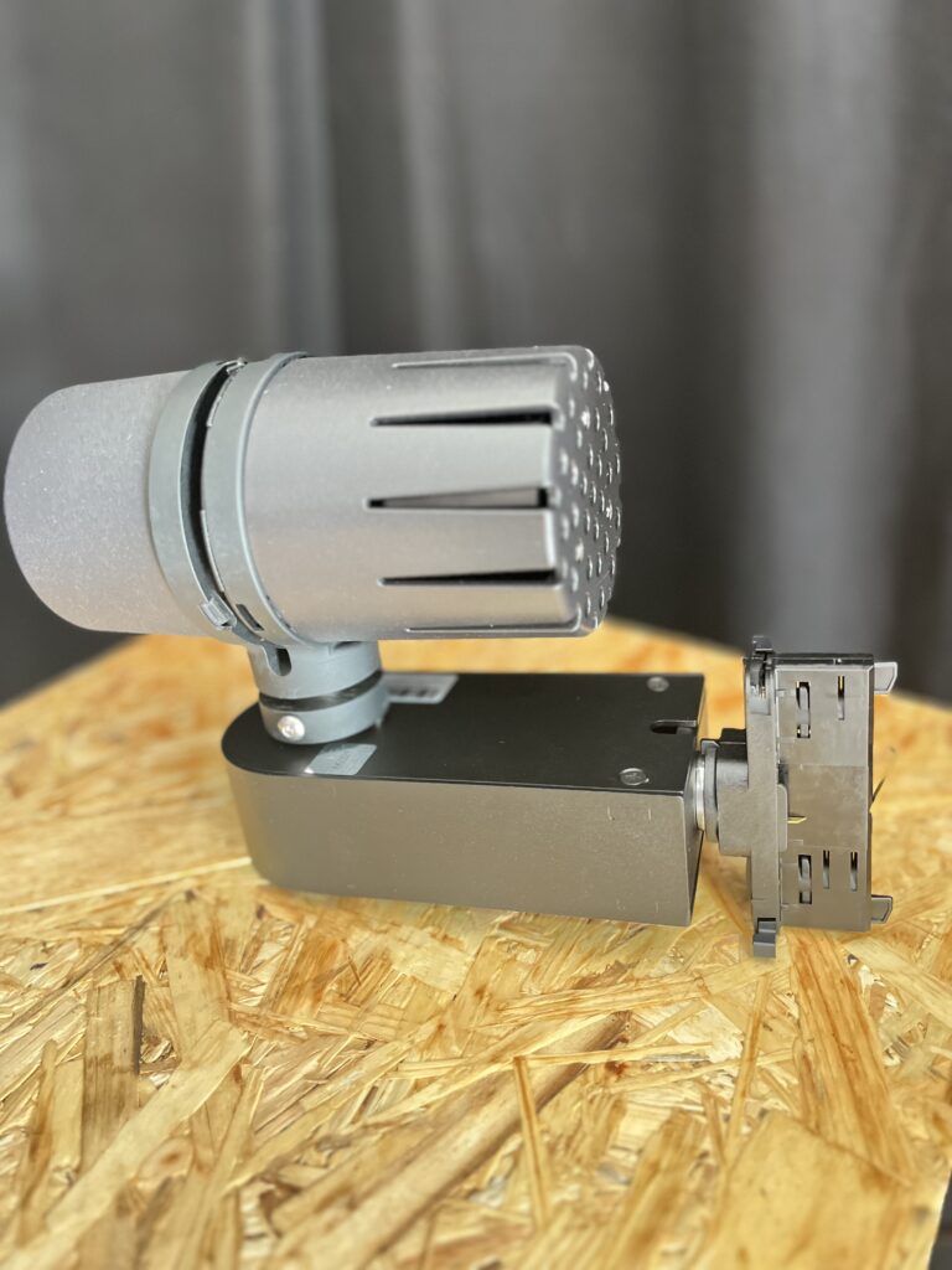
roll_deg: +2.5
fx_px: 953
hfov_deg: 53.1
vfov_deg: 67.3
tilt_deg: -28.2
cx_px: 476
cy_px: 635
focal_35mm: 26
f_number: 1.6
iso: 400
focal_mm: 5.1
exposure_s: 1/50
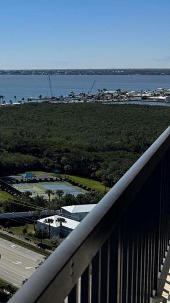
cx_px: -80
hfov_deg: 18.3
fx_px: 473
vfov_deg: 35.2
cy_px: 108
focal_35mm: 59
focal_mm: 6.76
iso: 80
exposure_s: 1/10417
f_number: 1.78
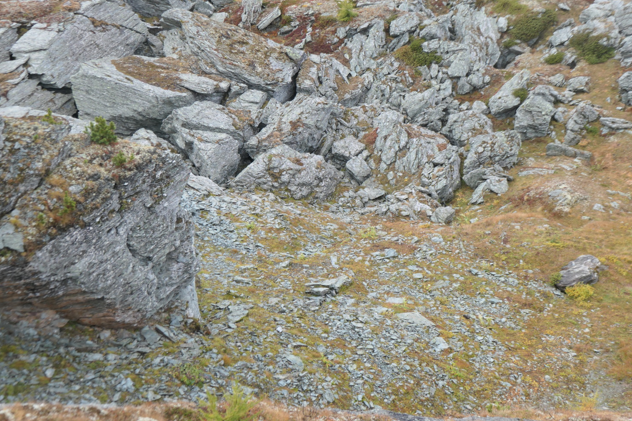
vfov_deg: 30.5
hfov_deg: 44.5
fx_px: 772
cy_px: 208
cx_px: 319
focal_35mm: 44
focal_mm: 15.8
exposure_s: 1/250
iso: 200
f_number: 4
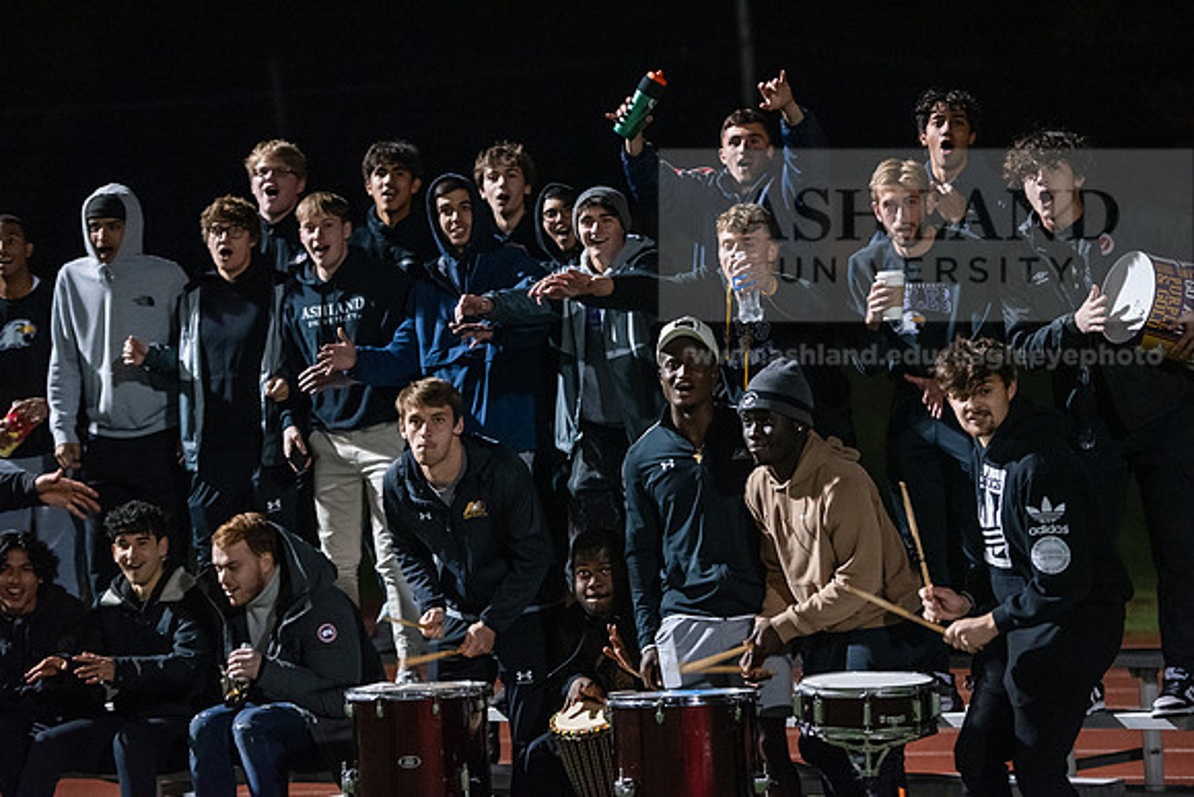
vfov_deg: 12.5
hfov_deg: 18.6
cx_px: 597
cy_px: 398
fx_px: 3649
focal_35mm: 110
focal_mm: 110
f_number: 2.8
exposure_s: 1/400
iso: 8000
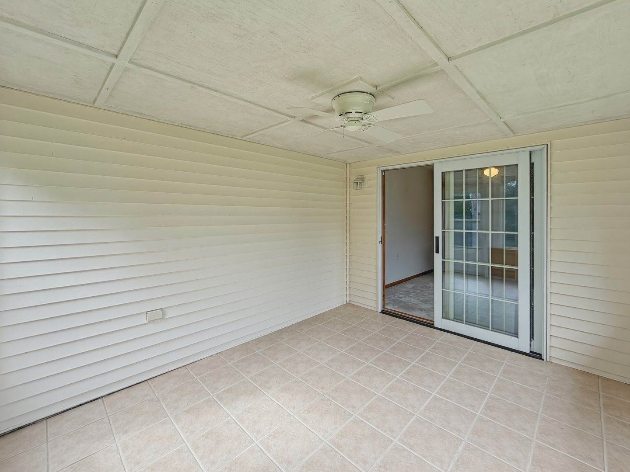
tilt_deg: -4.0
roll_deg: +1.0
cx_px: 315
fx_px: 255
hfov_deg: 102.1
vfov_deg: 85.7
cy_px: 236
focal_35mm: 14
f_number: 2.2
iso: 40
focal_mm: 2.2
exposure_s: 1/181
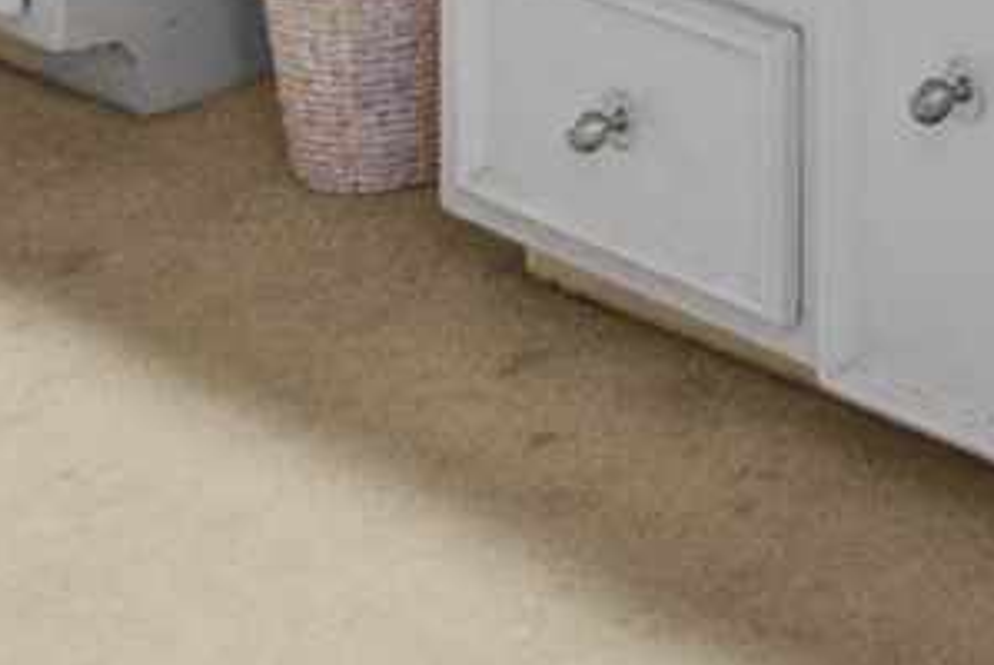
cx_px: 2694
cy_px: -1205
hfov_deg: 12.1
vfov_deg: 9.7
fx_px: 3206
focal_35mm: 116
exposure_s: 1/4
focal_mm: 16
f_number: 8
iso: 320
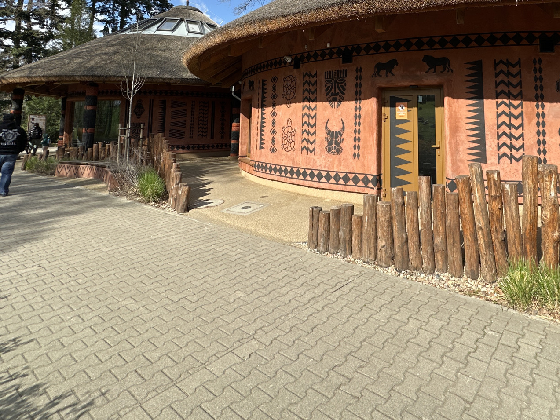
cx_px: 356
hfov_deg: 74.8
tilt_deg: +5.2
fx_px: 356
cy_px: 91
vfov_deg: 57.1
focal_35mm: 22
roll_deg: -0.3
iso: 40
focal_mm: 2.22
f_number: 2.2
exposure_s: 1/1147
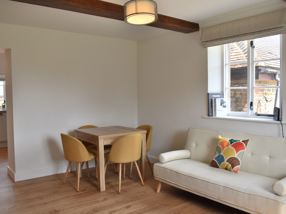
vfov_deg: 46.8
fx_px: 248
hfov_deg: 59.9
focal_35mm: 30
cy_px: 109
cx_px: 135
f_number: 5
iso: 400
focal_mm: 18
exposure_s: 1/250
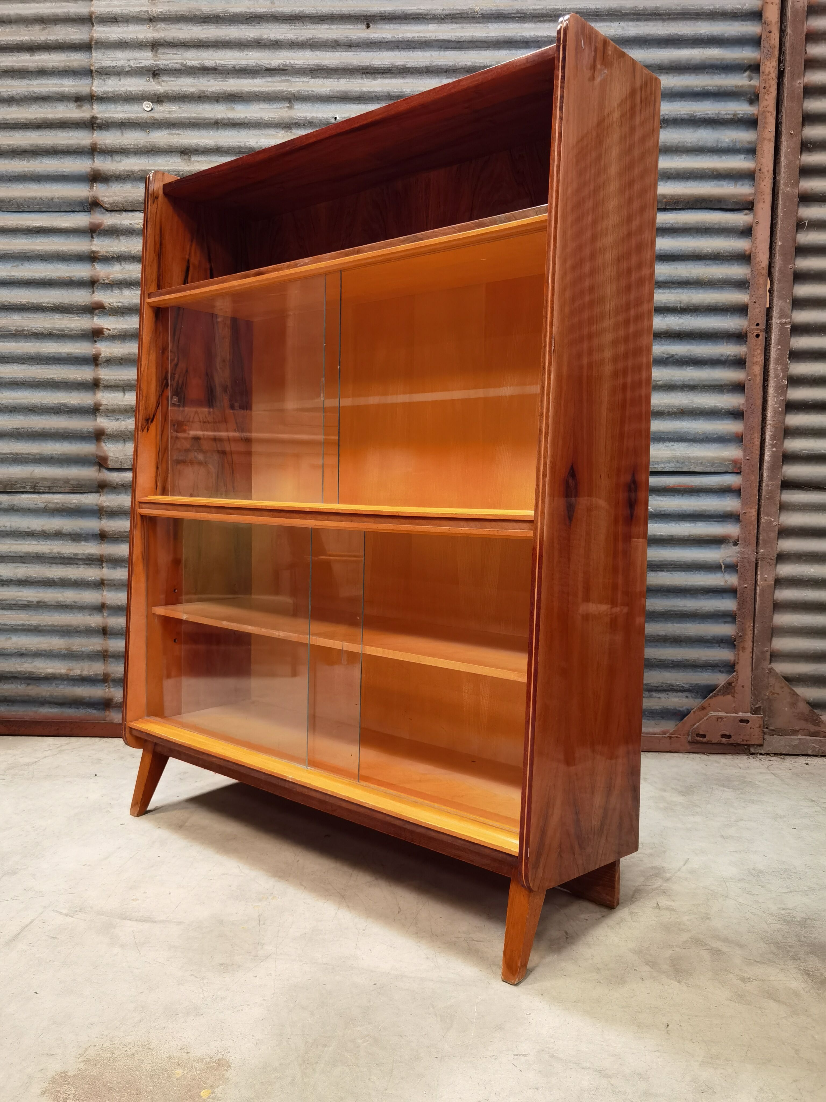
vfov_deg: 65.3
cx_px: 413
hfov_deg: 51.4
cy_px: 551
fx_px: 859
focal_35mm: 27
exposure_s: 1/33.3
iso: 500
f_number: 1.9
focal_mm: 6.71
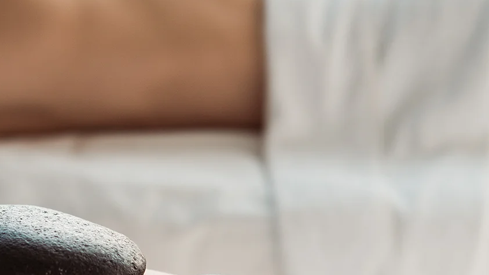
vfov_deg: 10.2
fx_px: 1543
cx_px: 38
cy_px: 188
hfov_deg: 17.7
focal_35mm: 119
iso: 200
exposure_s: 1/160
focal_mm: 50
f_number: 4
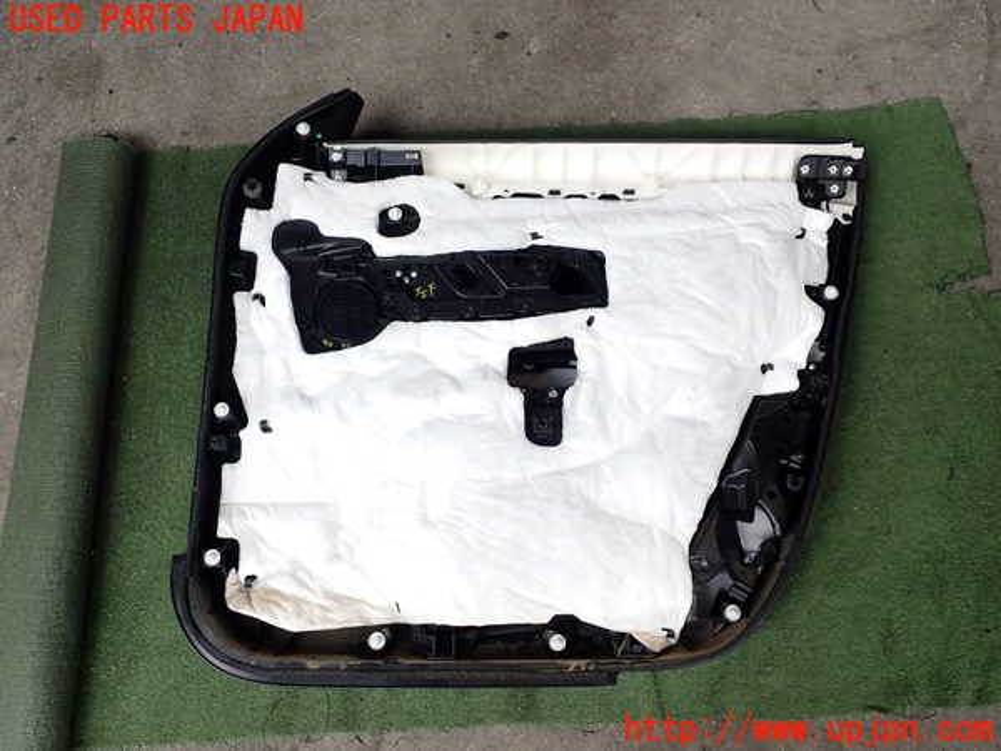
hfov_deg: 60.0
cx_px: 500
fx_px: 868
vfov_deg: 46.8
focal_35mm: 30
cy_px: 376
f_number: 3.2
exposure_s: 1/125
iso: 100
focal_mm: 5.4
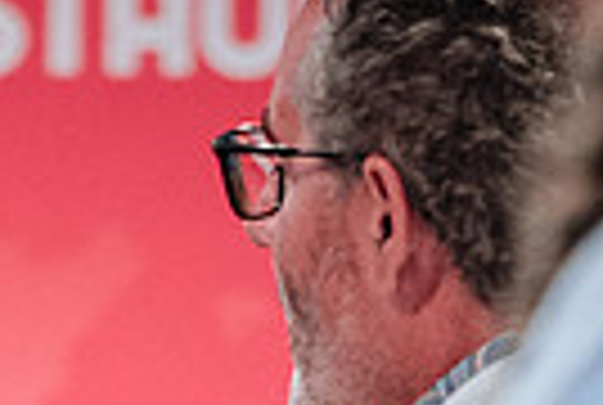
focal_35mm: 958
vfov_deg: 1.4
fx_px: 16082
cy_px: 705
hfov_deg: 2.1
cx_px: 227
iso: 1600
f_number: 2.8
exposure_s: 1/125
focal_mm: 119.2
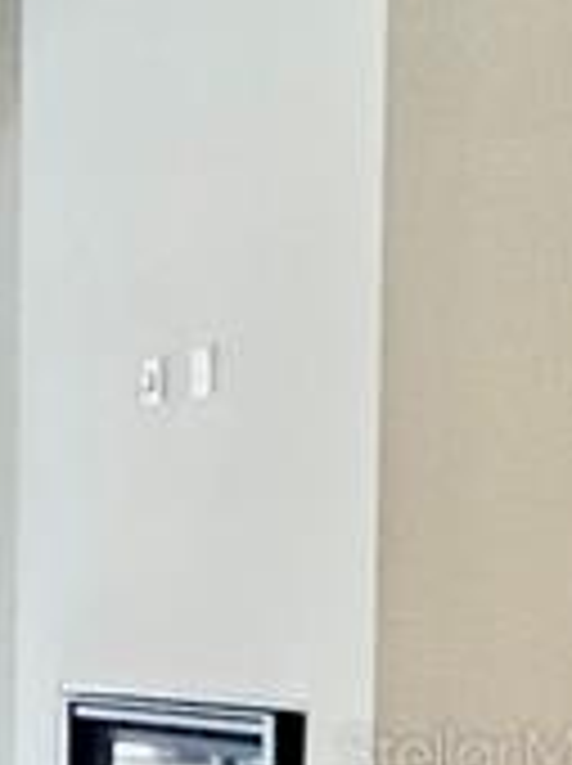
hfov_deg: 9.7
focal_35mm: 92
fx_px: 2032
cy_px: 752
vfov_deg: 20.7
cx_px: -1369
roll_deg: +0.9
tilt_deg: -4.4
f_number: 1.8
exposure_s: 1/120
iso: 200
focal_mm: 1.57
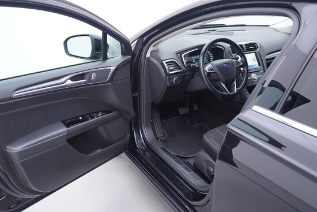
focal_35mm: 36
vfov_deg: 36.9
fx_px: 317
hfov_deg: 53.1
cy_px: 106
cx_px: 158
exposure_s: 1/40
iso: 200
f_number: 2.8
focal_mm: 24
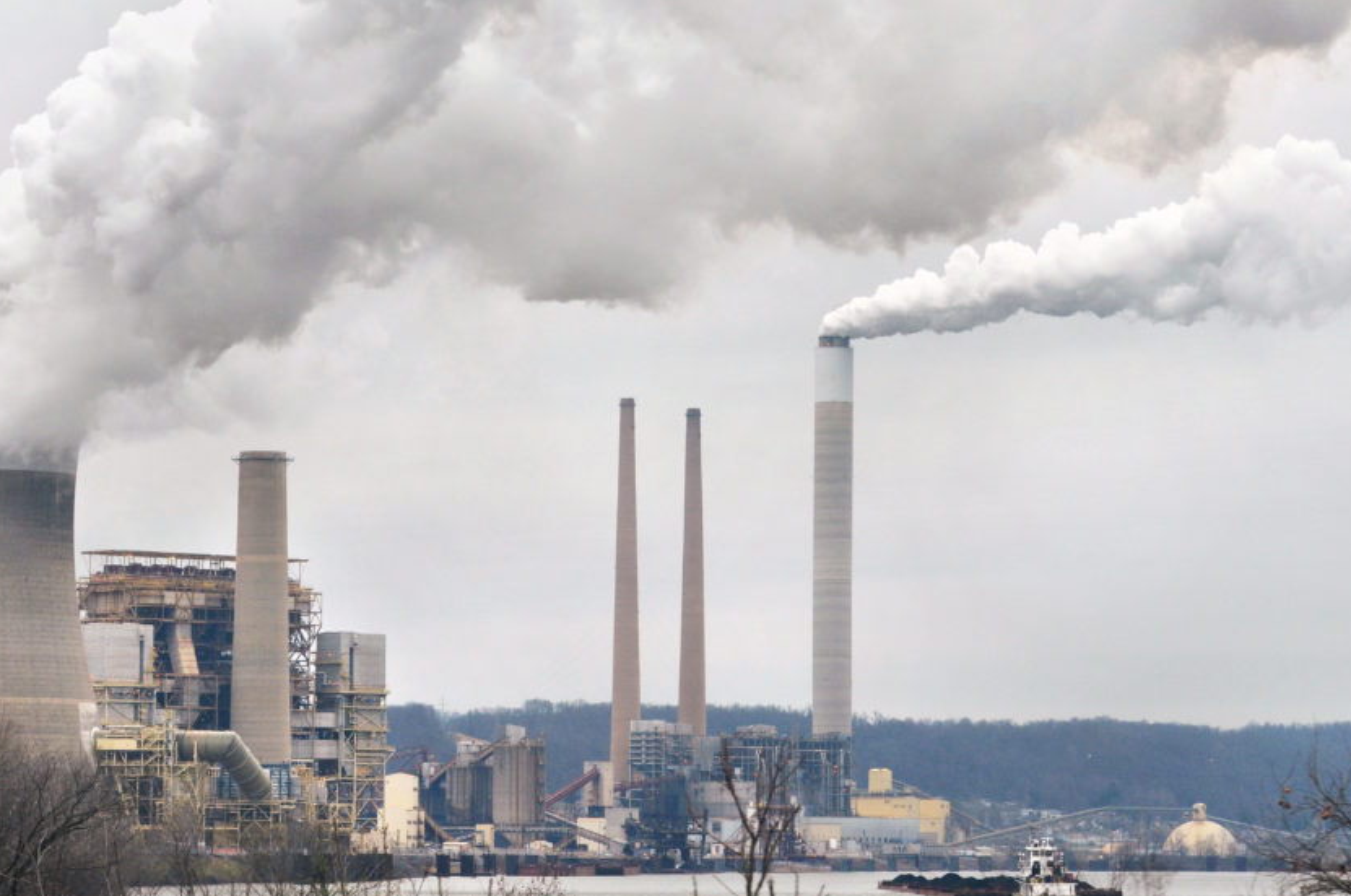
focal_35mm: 143
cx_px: 566
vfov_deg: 9.6
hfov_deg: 14.4
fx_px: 5357
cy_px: 511
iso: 400
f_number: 10
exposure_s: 1/250
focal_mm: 72
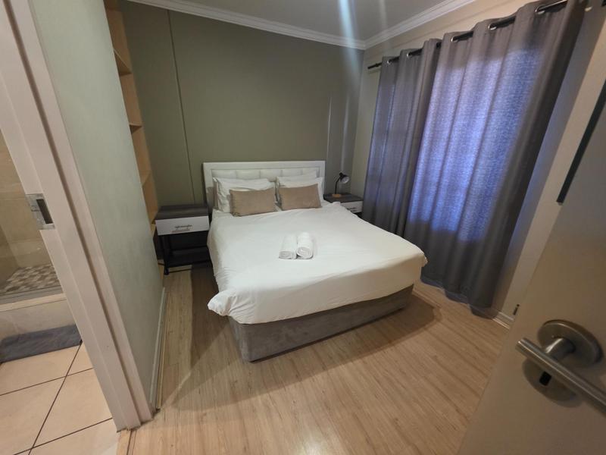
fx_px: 228
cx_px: 303
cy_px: 228
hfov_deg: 106.2
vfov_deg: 89.9
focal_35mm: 13
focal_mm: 2.2
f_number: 1.9
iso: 640
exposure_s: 1/50
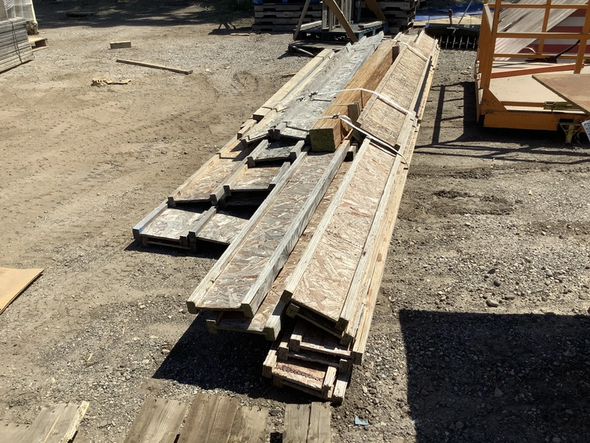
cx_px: 295
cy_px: 222
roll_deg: -0.2
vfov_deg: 45.5
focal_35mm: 31
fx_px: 529
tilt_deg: -27.6
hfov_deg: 58.3
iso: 25
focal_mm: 3.3
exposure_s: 1/1988
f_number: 2.4
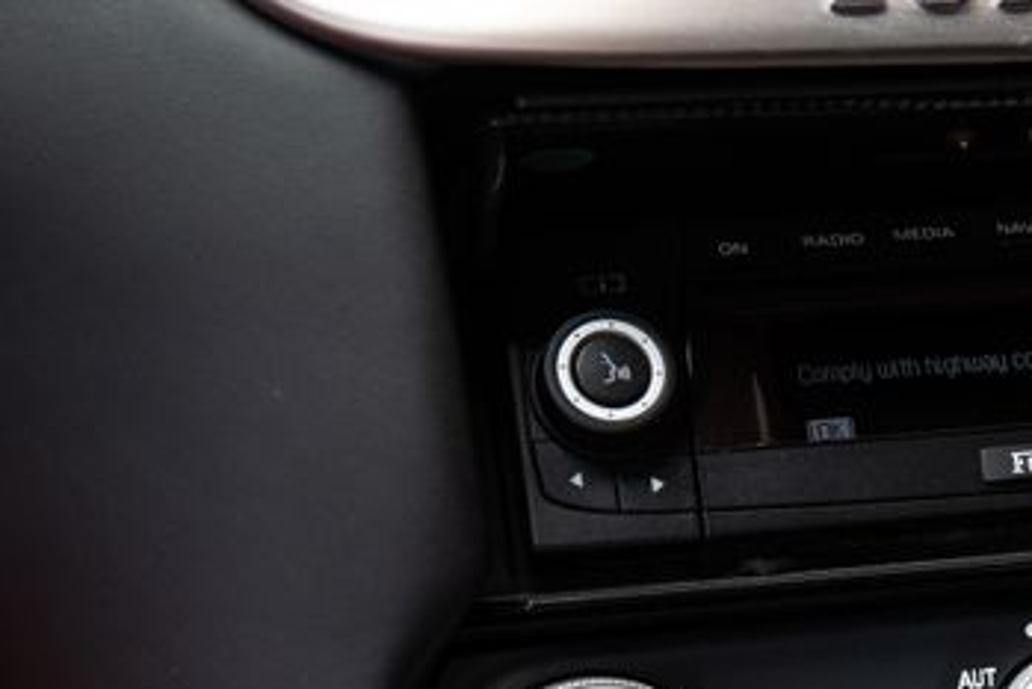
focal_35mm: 89
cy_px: 621
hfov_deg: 21.9
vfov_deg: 15.2
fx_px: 2552
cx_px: 1069
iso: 1000
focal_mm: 27
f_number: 4.5
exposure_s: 1/60
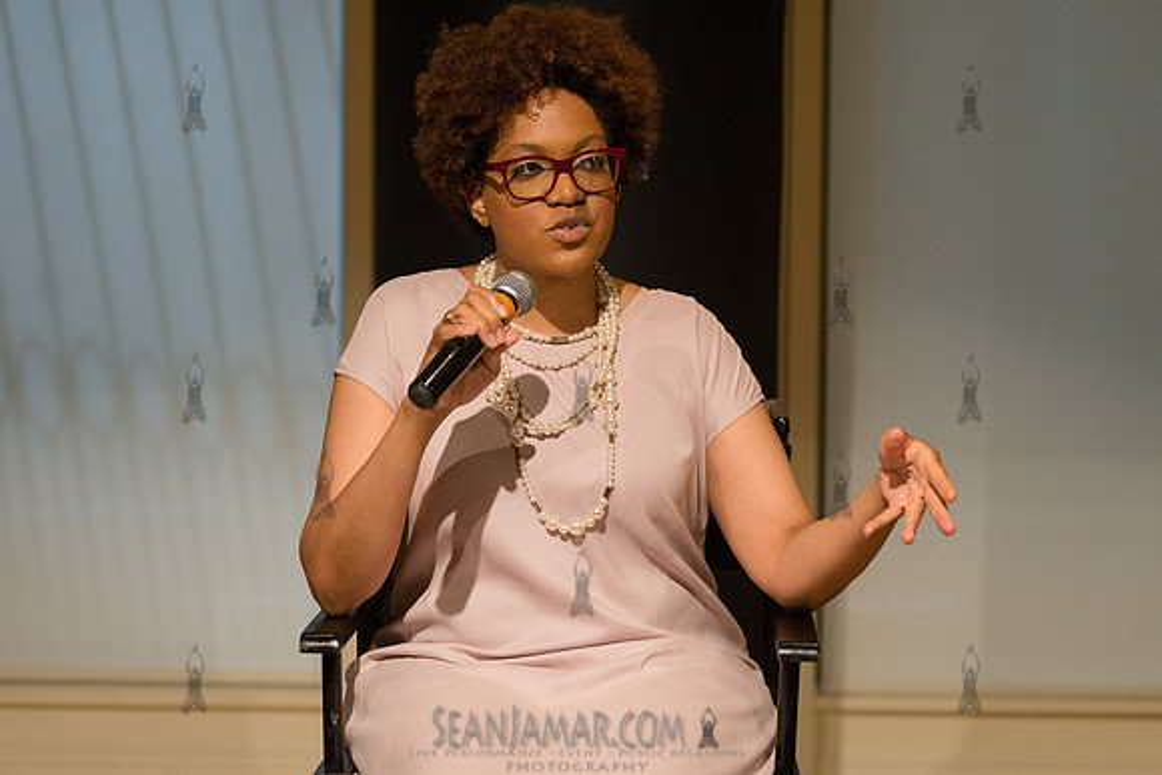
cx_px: 581
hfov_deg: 25.4
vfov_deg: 17.1
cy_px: 388
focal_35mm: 80
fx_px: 2583
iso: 2500
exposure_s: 1/640
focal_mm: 80
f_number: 4
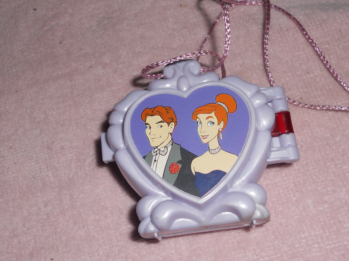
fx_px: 494
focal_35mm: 49
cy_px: 133
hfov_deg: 38.9
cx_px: 156
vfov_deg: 29.7
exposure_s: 1/25
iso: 80
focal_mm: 5.8
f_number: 8.8
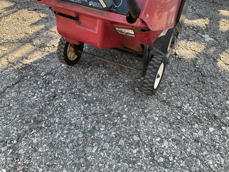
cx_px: 114
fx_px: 192
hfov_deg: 61.7
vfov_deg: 48.2
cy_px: 86
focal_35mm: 29
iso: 25
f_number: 1.8
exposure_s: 1/122
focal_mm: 3
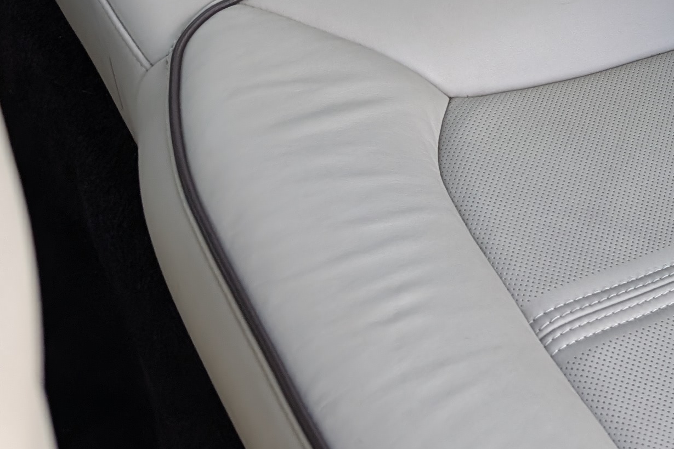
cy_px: -294
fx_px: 1554
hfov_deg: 22.2
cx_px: 855
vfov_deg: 14.8
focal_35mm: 83
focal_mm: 6.9
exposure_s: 1/133
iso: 30
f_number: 1.68
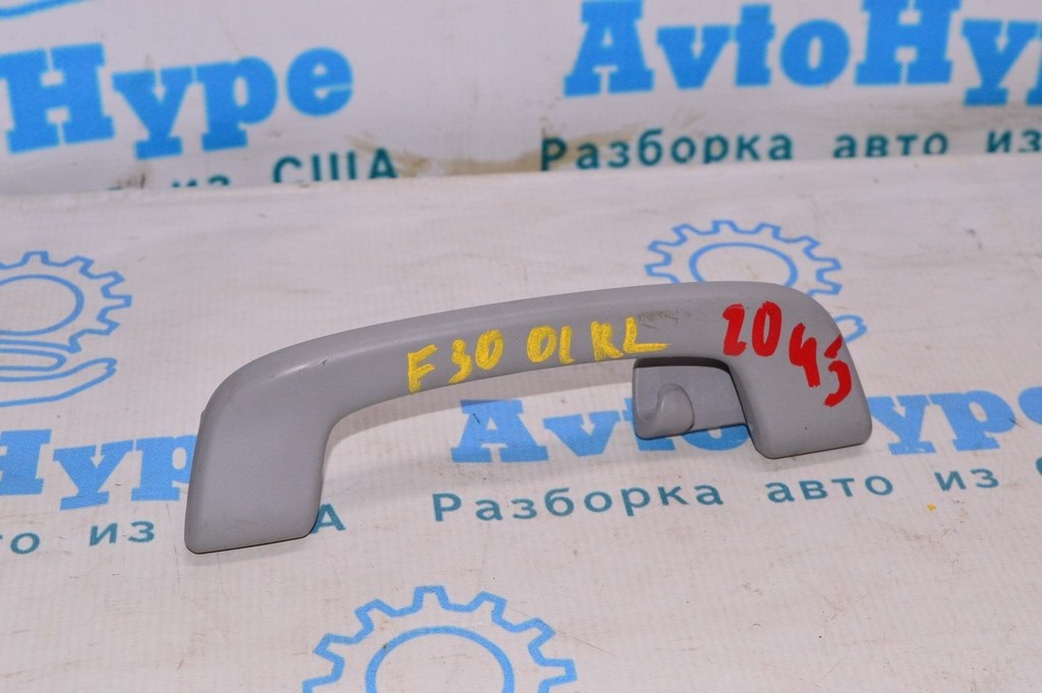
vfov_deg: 22.6
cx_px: 521
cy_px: 346
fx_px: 1735
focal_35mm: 60
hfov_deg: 33.4
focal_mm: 40
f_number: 8
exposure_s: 1/200
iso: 1600
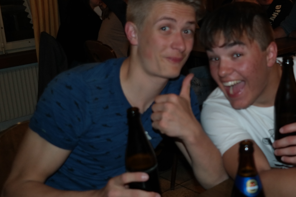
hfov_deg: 36.2
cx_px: 216
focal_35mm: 54
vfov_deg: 25.0
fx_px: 444
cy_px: 86
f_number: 4
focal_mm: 24
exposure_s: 1/50
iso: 400
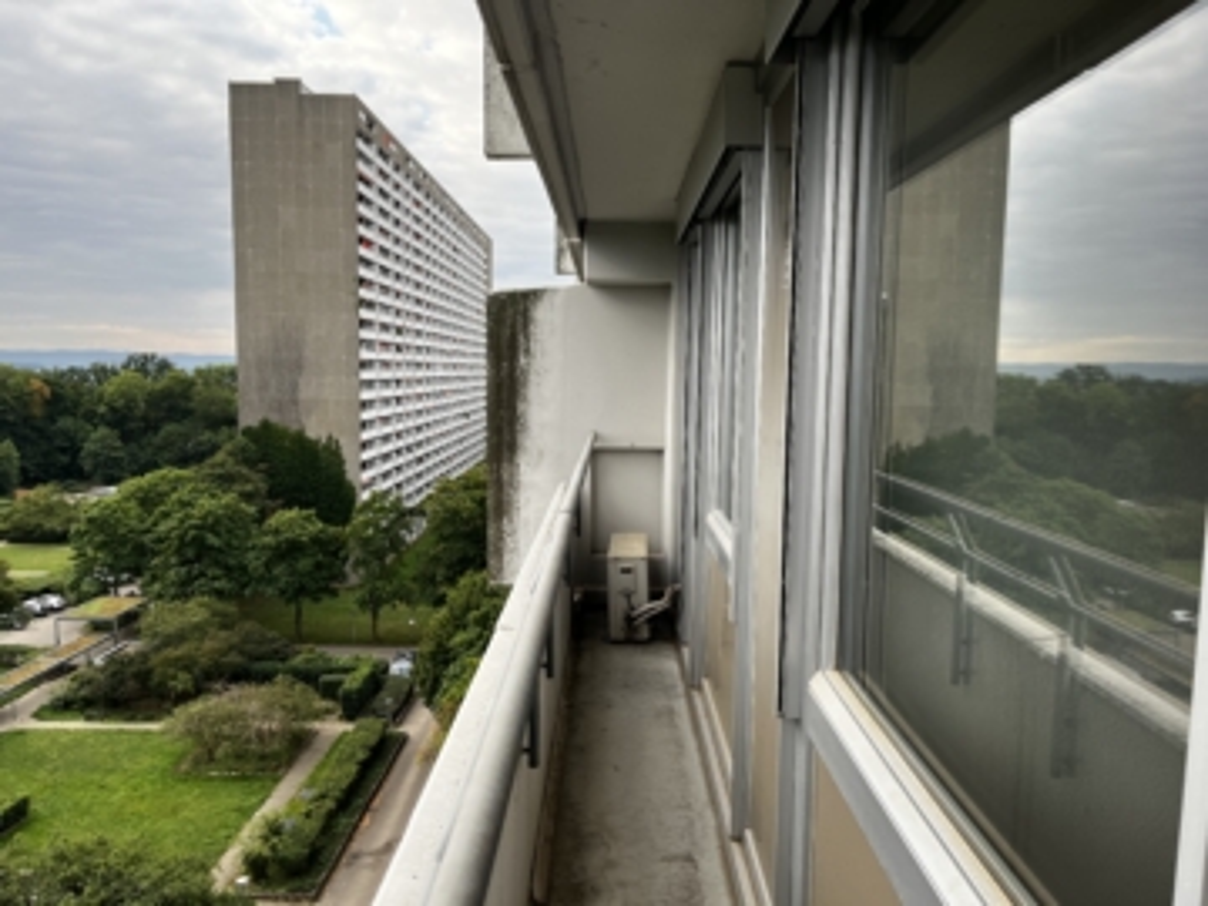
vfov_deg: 53.1
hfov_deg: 67.3
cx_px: 604
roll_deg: +0.1
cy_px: 453
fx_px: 907
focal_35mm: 26
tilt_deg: -4.6
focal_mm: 5.1
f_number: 1.6
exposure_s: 1/322
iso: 50
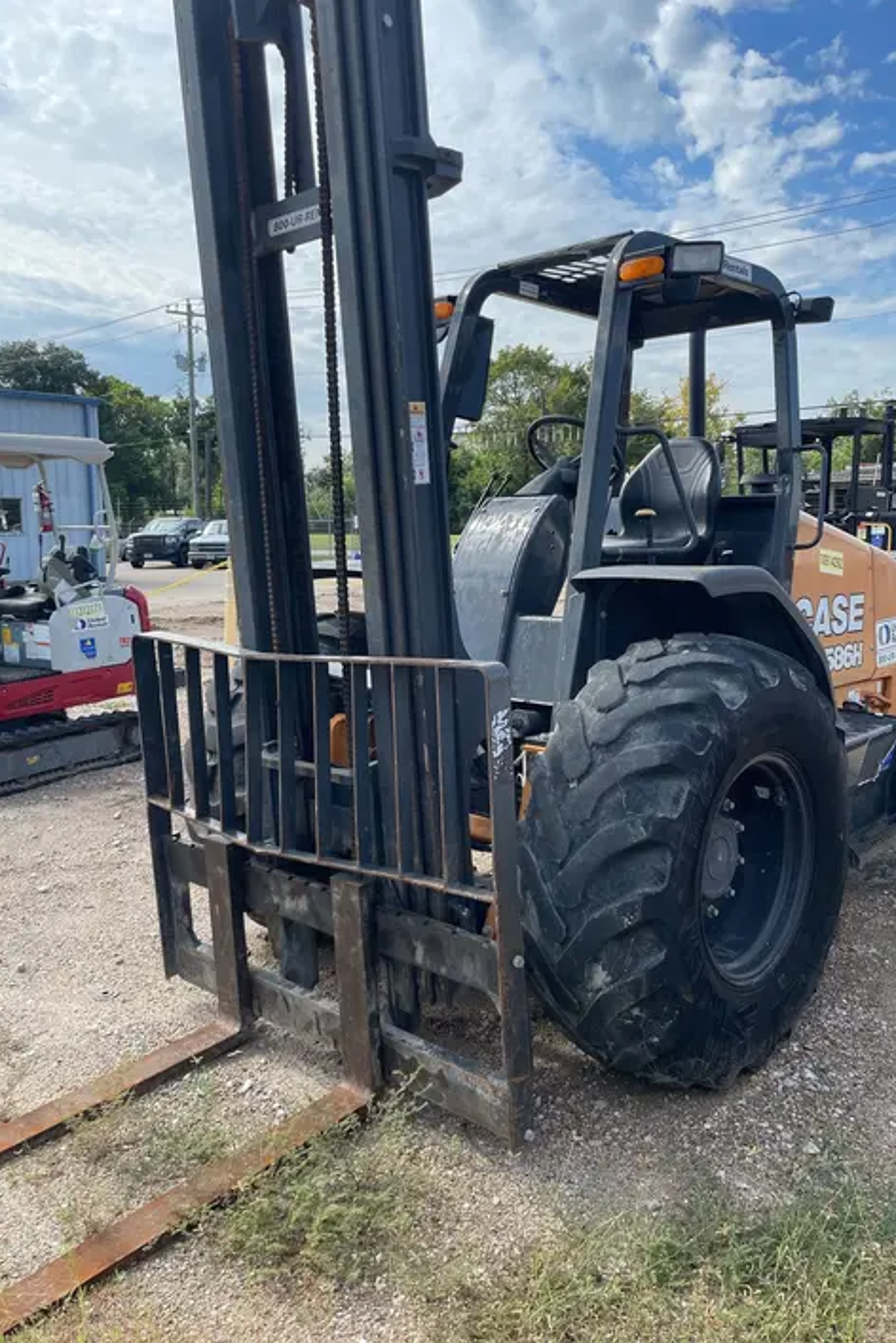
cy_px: 650
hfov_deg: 46.4
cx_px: 439
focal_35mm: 28
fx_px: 1045
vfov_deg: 65.5
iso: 32
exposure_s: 1/2257
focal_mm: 4.2
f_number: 1.6
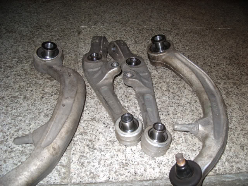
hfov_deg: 49.0
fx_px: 272
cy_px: 93
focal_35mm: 38
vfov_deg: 37.7
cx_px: 124
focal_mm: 7.8
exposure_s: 1/30
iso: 50
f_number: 2.8
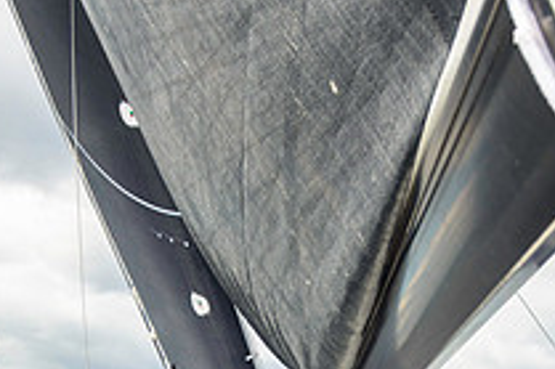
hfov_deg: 26.0
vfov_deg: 16.6
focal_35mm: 78
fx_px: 1202
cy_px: 461
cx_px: 266
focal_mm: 25
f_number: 5
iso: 320
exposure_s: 1/1250
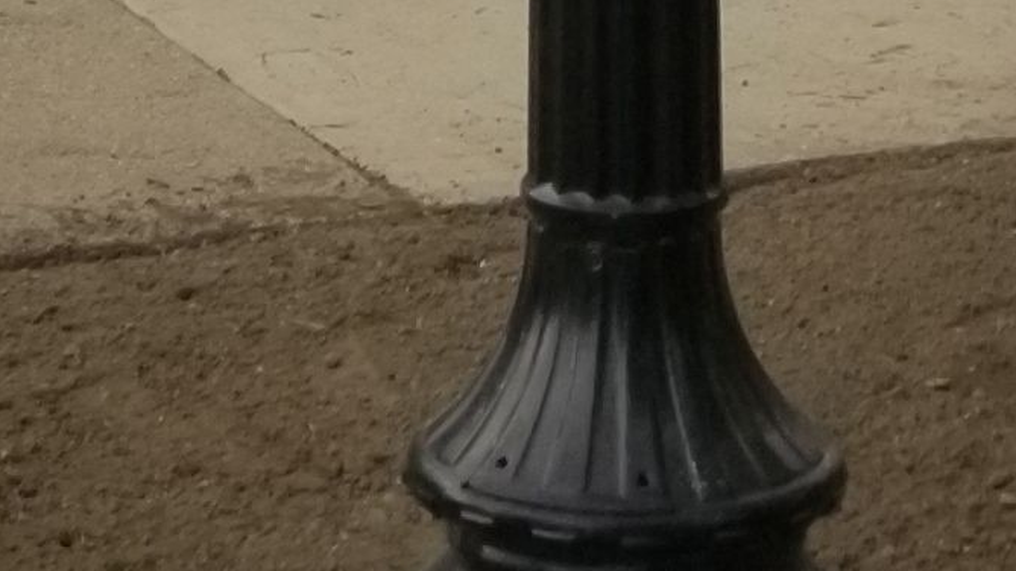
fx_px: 3286
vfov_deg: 7.5
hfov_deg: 17.5
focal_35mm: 122
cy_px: -1579
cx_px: 361
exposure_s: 1/1045
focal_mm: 4.25
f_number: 1.7
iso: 50
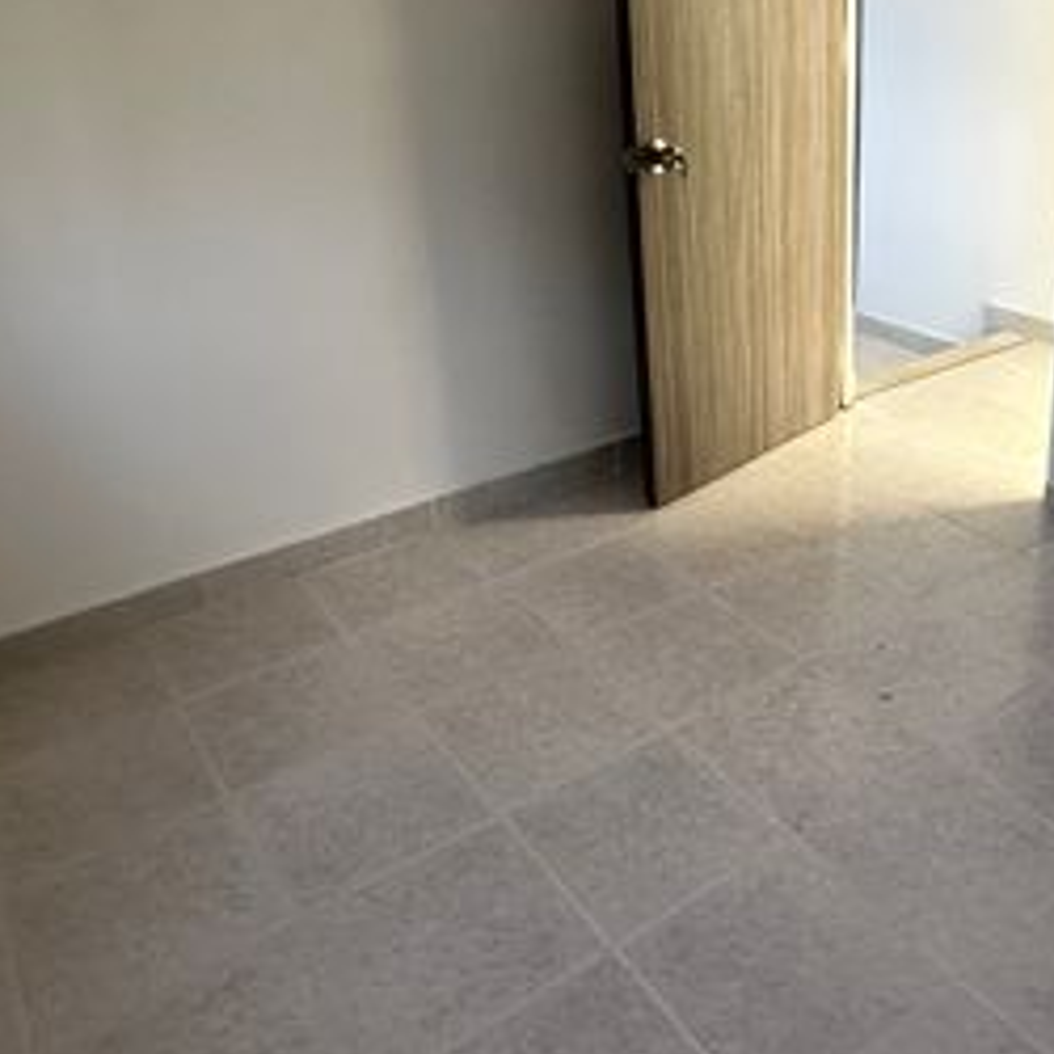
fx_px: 1137
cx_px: 719
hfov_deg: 48.7
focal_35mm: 33
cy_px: 354
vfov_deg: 48.9
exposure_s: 1/99
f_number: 2.2
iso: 250
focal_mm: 2.22
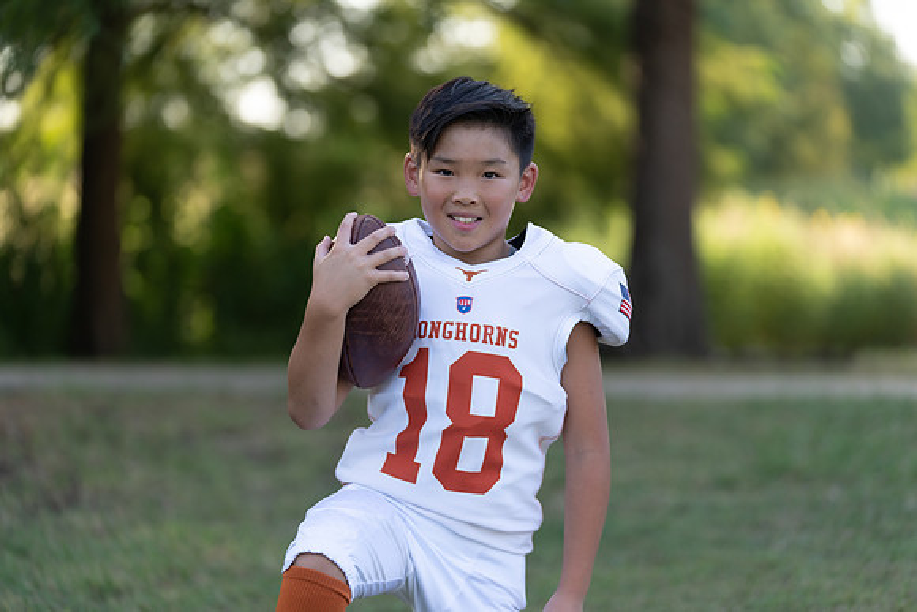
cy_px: 306
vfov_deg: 10.6
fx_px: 3287
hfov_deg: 15.9
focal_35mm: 129
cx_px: 458
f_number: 2.8
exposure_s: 1/400
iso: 160
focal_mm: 129
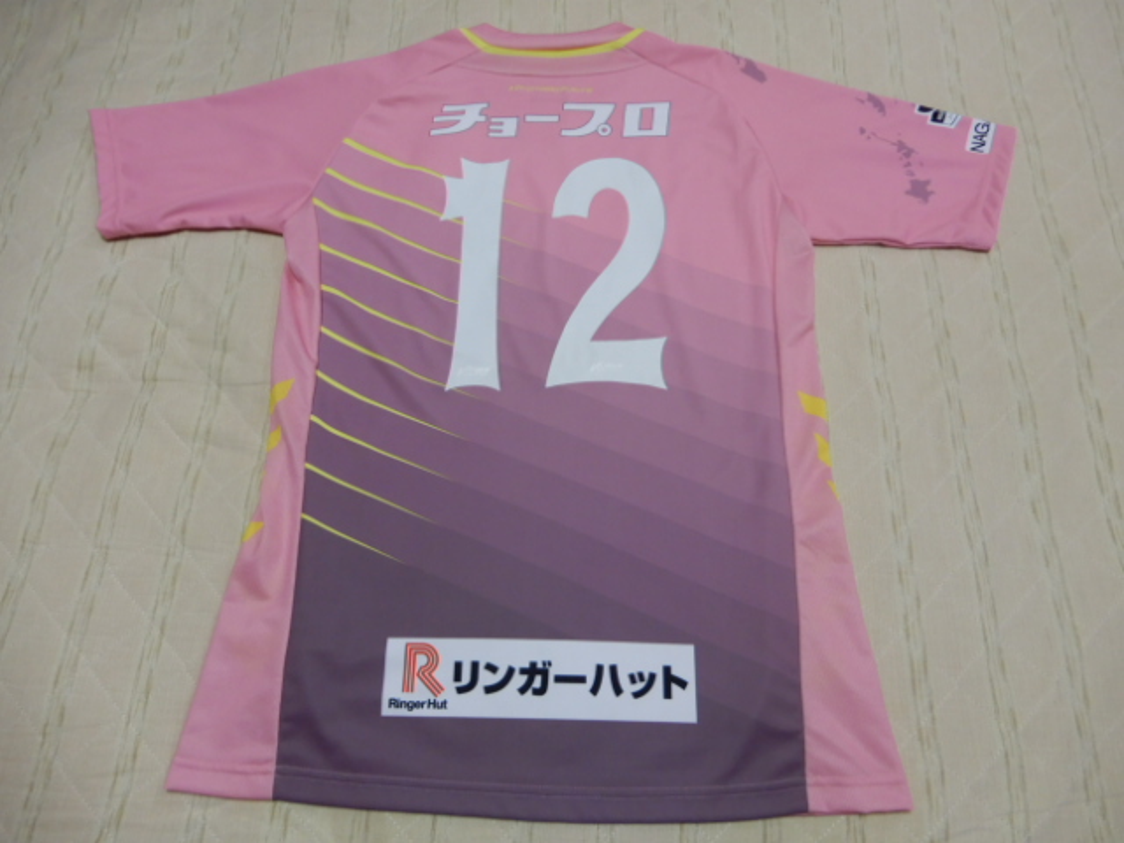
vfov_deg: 56.8
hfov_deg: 71.6
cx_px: 562
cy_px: 422
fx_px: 779
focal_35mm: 24
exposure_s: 1/30
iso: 220
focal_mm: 4.3
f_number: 3.4
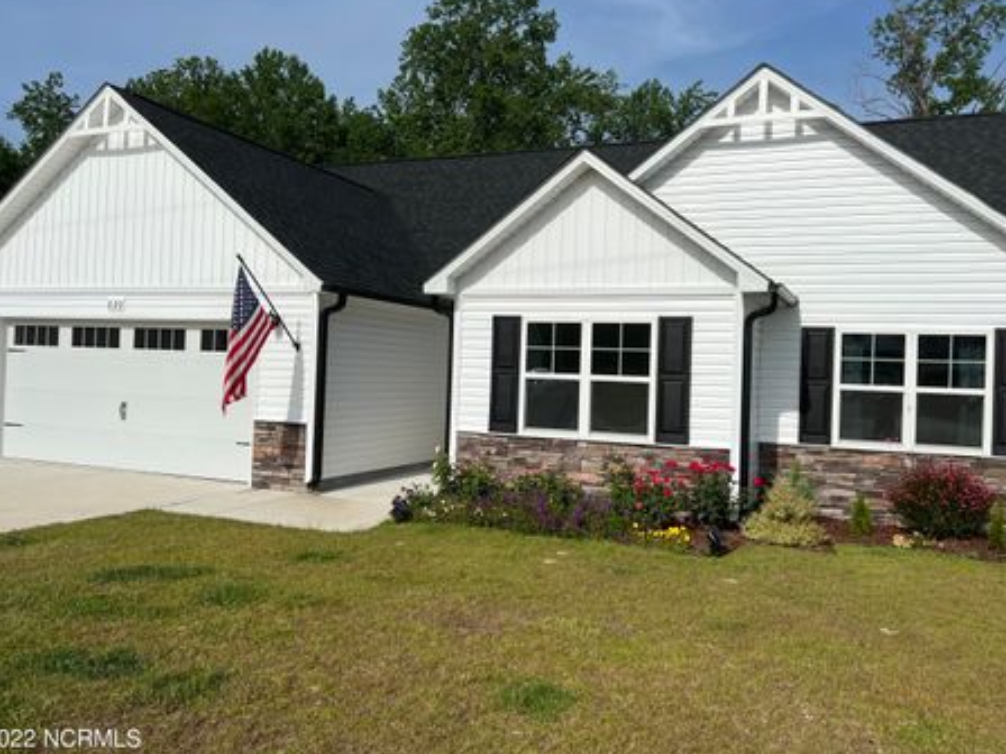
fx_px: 843
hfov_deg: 61.6
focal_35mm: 29
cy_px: 356
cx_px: 525
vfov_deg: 48.2
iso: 50
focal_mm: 5.7
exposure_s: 1/12658
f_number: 1.5
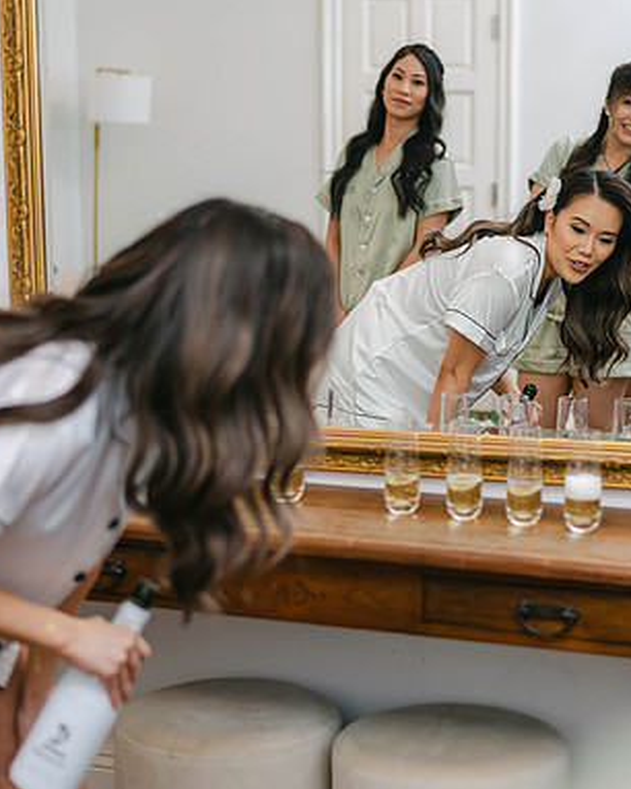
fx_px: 1682
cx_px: 412
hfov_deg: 21.2
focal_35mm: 72
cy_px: 396
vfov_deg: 26.4
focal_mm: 50
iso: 100
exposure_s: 1/60
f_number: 2
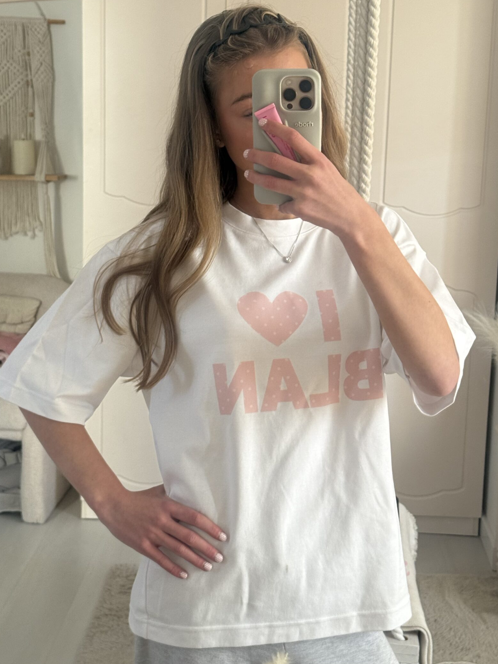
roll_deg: -1.6
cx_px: 266
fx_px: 1132
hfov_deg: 24.8
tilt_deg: -7.6
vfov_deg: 32.7
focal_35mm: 59
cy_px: 288
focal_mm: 6.76
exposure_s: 1/60
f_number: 1.78
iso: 125
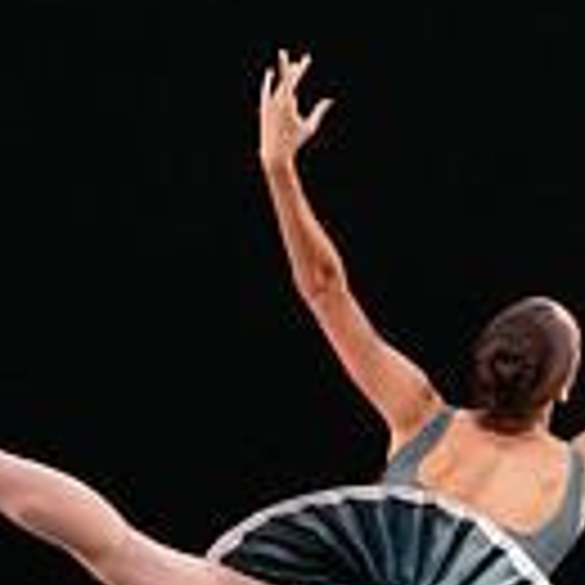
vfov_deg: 1.5
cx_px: 324
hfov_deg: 1.5
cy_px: 839
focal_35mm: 1168
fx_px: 22332
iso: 5000
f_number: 8
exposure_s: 1/400
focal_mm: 309
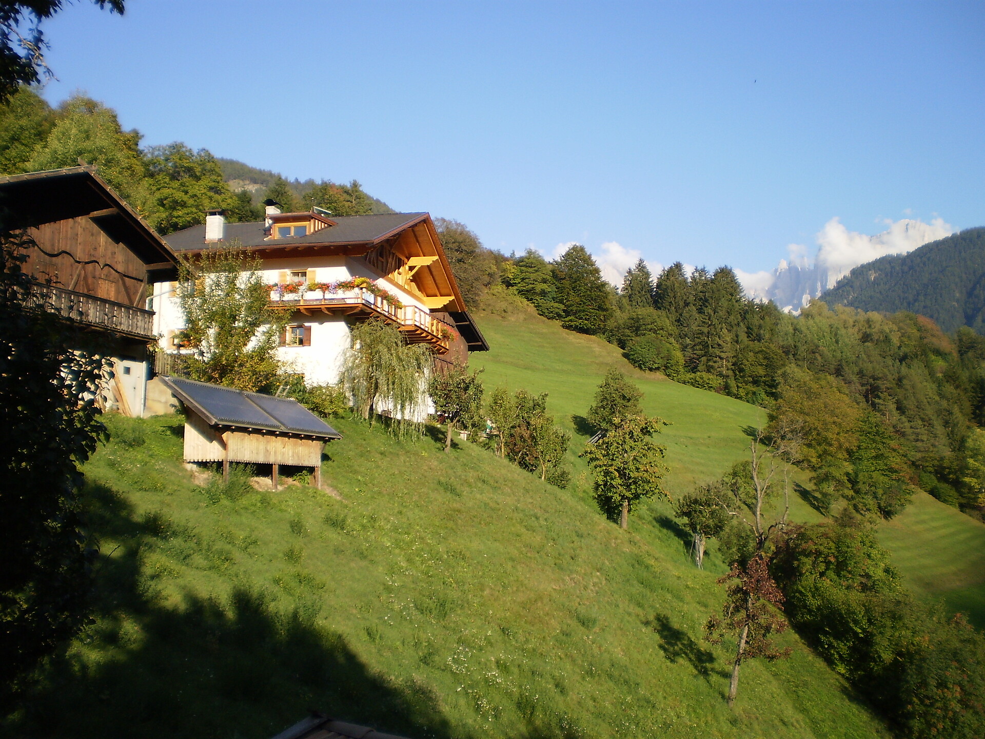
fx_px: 1024
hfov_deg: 51.4
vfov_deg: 39.7
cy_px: 370
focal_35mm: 36
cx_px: 492
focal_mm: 6.3
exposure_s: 1/800
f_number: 3.1
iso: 64
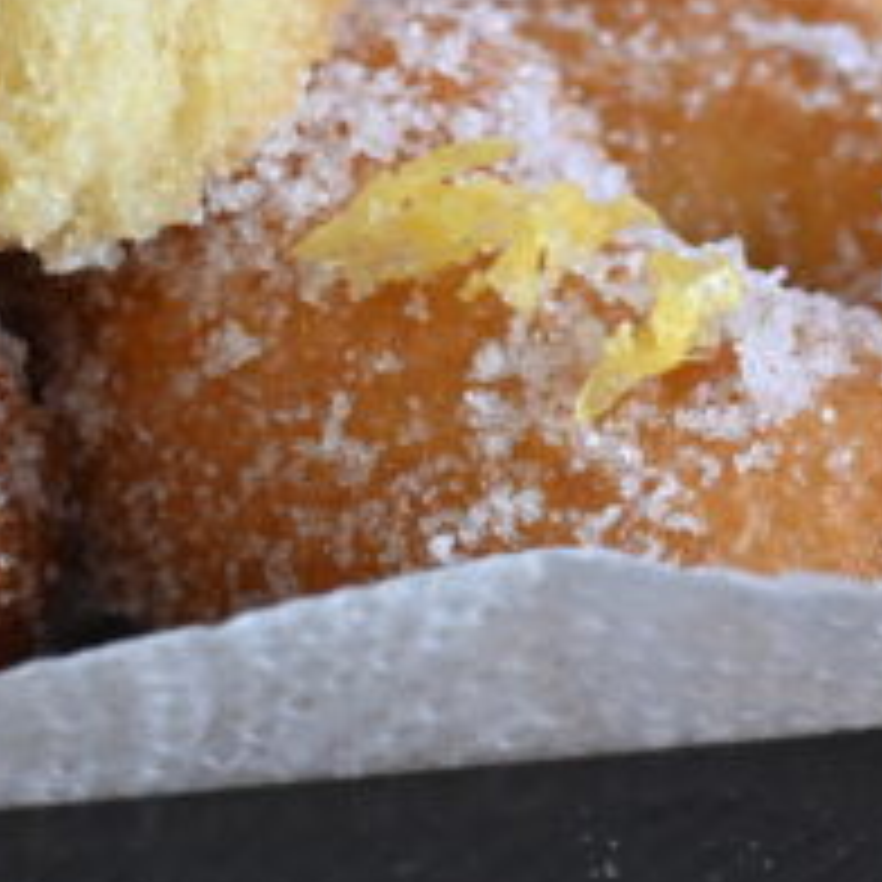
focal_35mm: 514
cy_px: -61
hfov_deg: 3.4
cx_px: -171
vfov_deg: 3.4
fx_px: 14817
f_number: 8
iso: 640
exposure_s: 1/20
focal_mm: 110
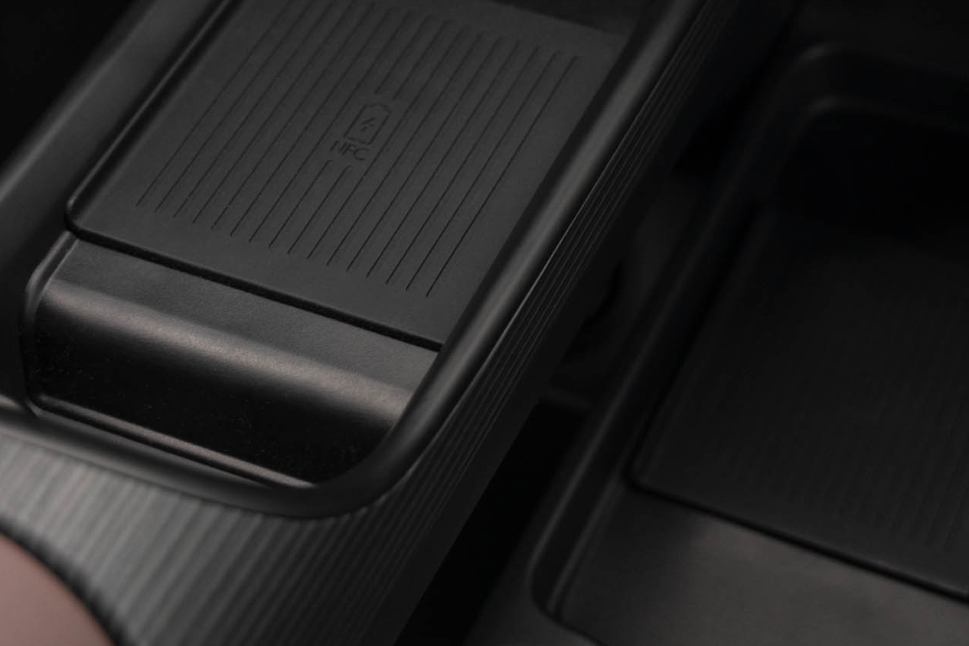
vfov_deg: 15.3
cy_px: 123
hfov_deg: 22.8
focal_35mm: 89
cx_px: 674
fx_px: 2390
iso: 500
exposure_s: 1/15
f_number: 3.5
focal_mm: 34.7
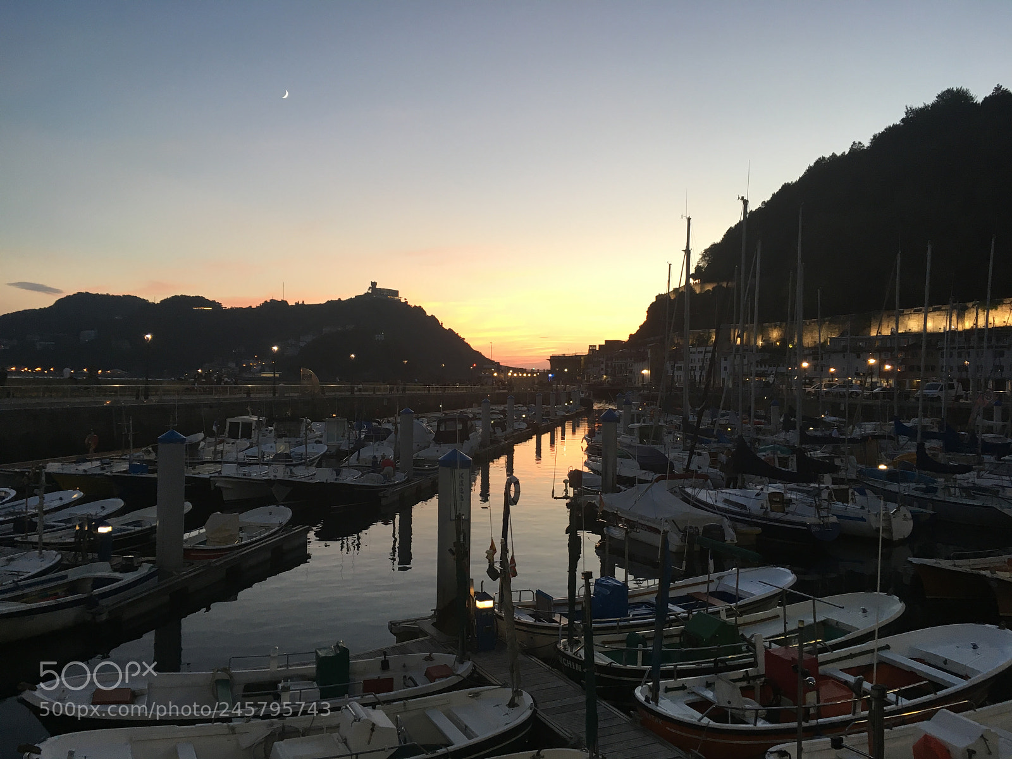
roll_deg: -0.5
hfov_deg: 61.7
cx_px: 506
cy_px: 380
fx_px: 848
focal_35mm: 29
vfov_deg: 48.2
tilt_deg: +0.2
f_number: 2.2
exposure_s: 1/33
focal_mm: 4.15
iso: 64
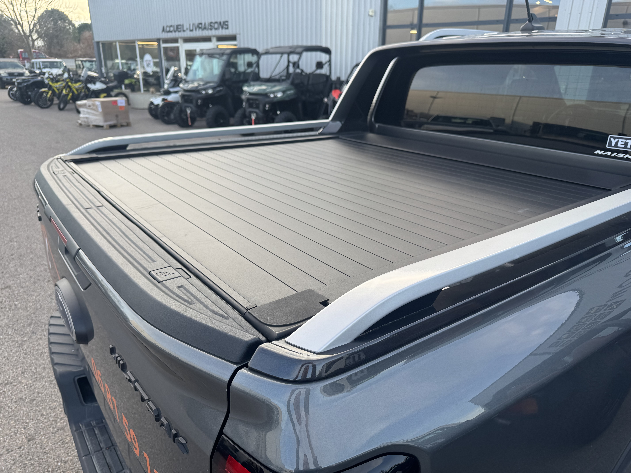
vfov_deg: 56.8
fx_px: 437
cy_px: 236
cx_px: 316
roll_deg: -0.4
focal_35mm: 24
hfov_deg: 71.6
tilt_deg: -20.7
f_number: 1.78
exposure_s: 1/651
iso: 80
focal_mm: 6.76
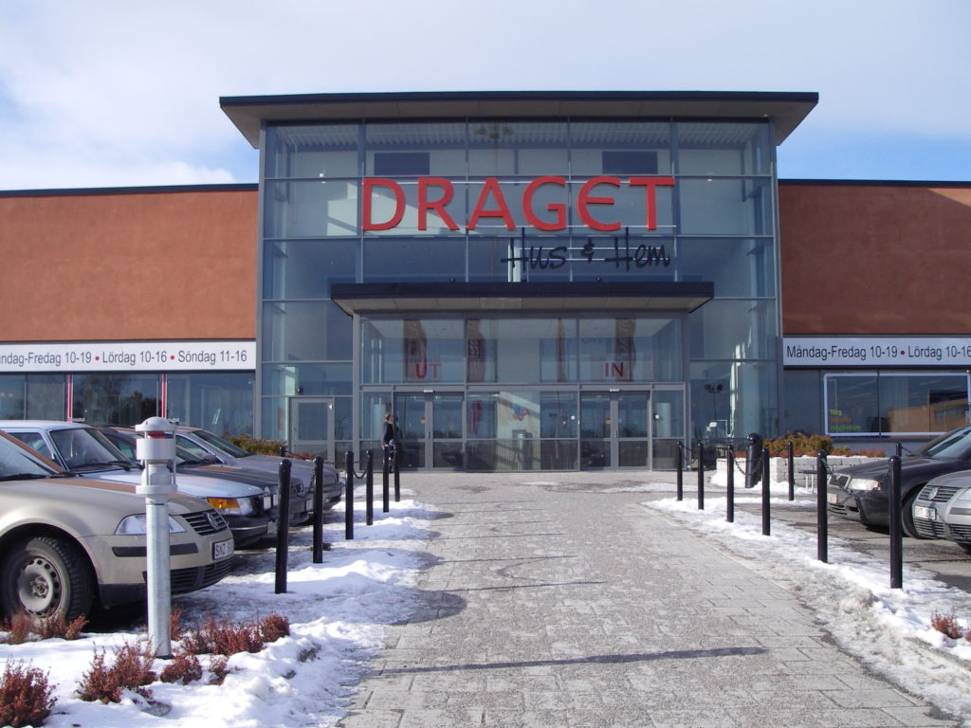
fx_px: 1066
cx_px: 486
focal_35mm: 38
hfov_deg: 49.0
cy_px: 364
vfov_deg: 37.7
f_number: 6.6
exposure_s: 1/250
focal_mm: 6.3
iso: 80
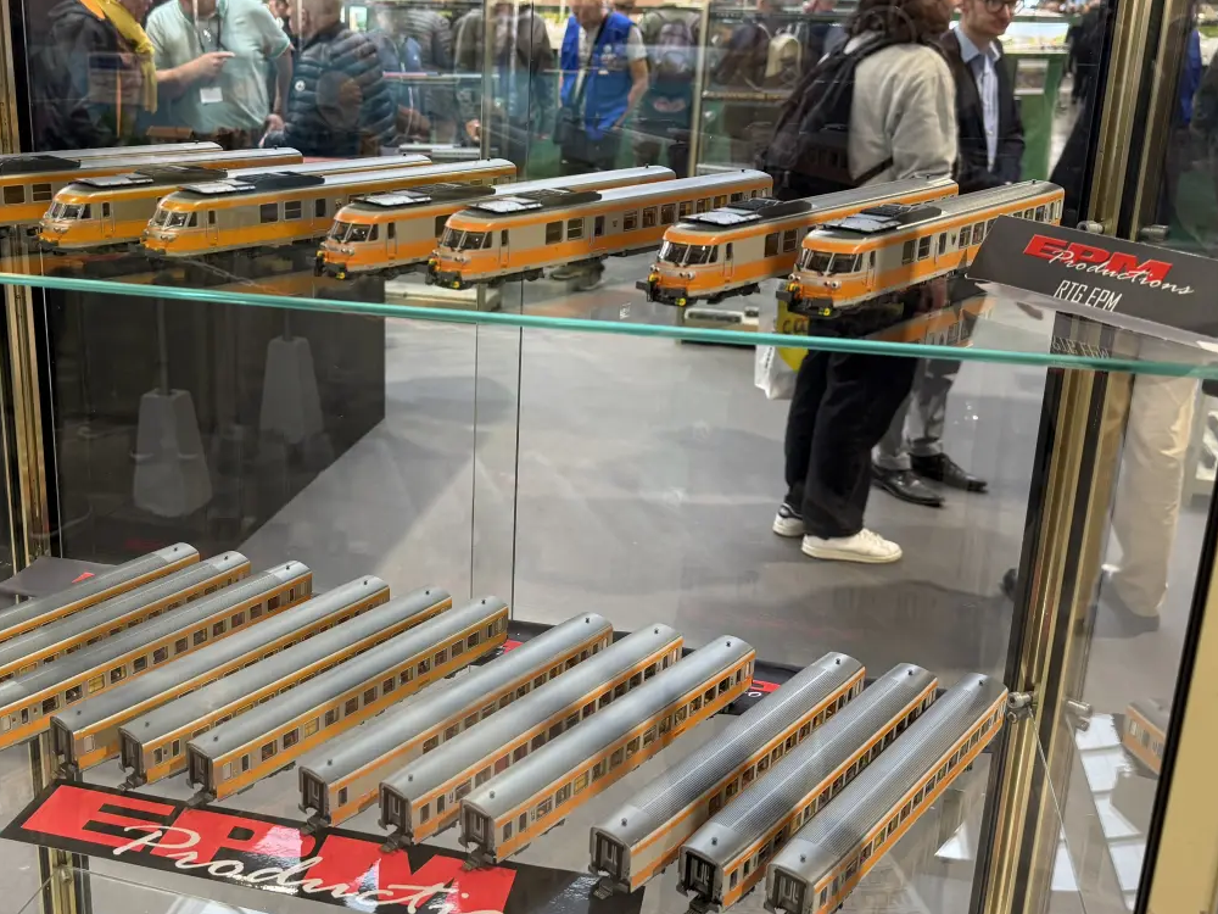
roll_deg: -1.8
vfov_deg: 39.5
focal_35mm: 36
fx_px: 1267
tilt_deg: -16.2
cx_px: 459
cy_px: 363
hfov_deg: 50.8
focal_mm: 6.76
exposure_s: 1/50
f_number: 1.78
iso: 160
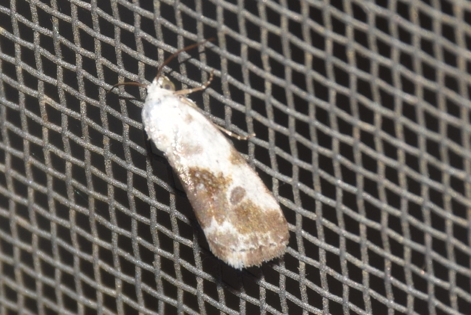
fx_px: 2750
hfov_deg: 9.8
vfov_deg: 6.6
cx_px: 236
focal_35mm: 210
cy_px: 158
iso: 100
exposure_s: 1/160
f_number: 13
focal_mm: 140
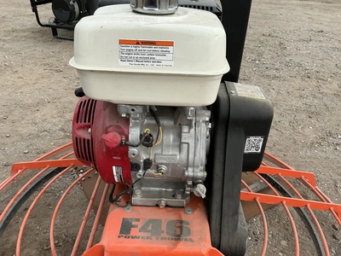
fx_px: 276
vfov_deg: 49.7
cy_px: 128
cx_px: 170
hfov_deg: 63.4
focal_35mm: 28
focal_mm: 3
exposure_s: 1/781
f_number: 1.8
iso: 25
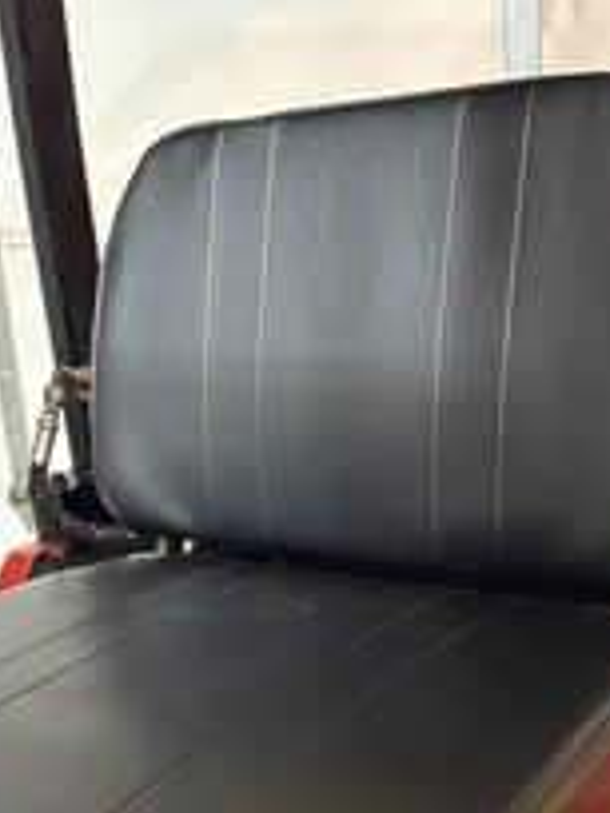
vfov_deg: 36.7
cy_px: 594
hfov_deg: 28.5
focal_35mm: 51
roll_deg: +5.2
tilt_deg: -17.8
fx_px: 1198
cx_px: 247
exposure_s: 1/60
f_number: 1.6
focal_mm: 5.96
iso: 400
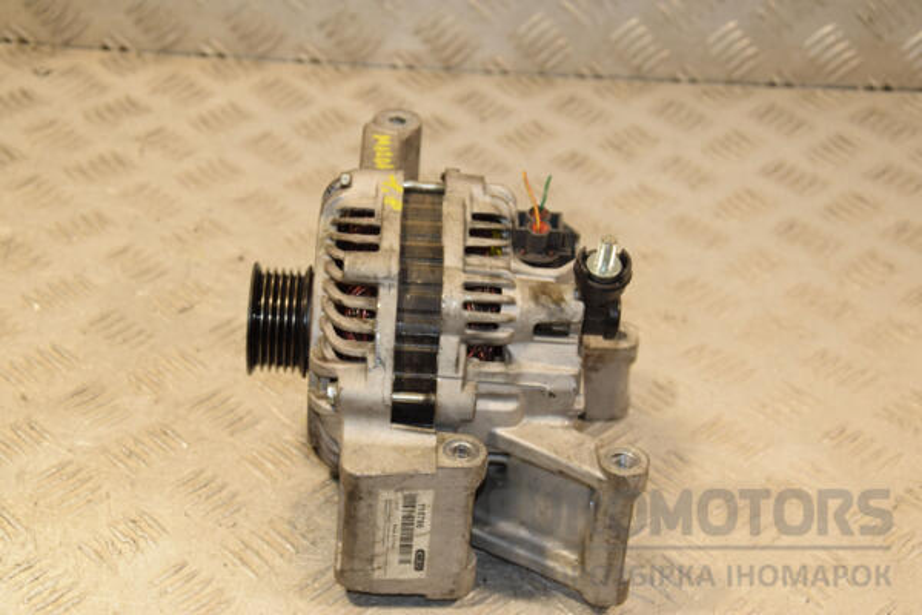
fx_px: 1844
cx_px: 461
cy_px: 308
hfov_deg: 28.1
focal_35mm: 72
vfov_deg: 18.9
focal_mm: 48
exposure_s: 1/200
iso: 800
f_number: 6.3
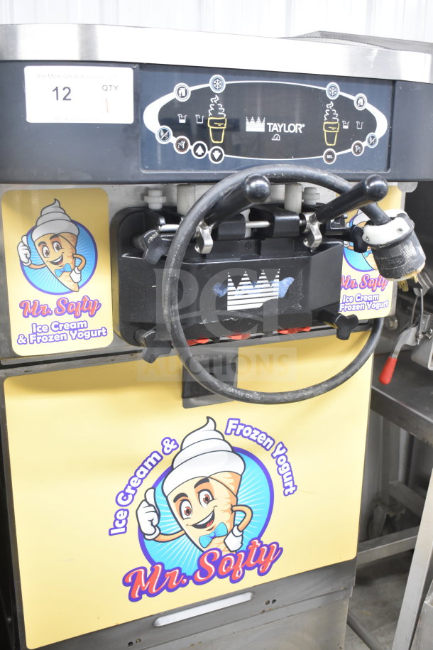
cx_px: 216
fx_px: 649
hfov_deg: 36.9
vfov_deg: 53.1
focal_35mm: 36
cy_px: 325
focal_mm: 24
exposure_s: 1/40
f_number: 4
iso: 1600
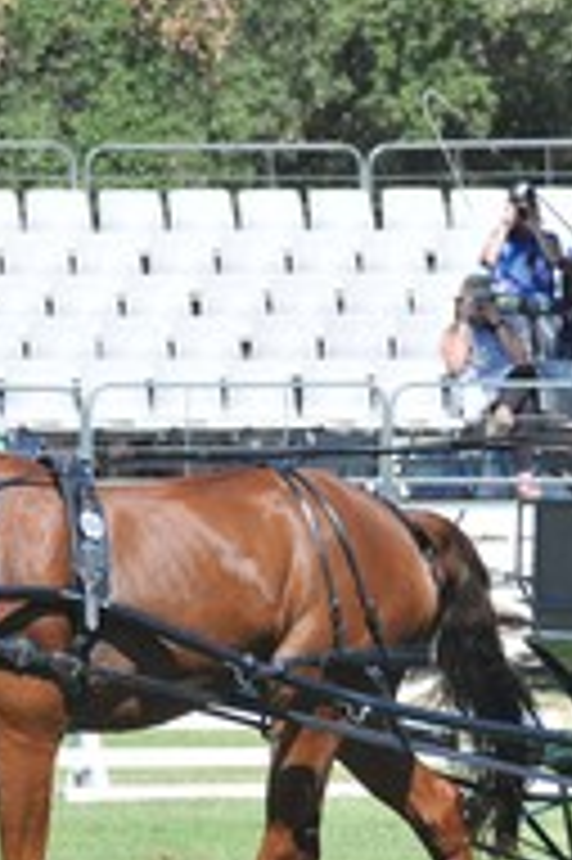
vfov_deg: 3.9
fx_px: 12630
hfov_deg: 2.6
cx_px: 477
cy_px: 547
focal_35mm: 529
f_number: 5.6
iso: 400
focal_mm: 150
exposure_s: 1/800
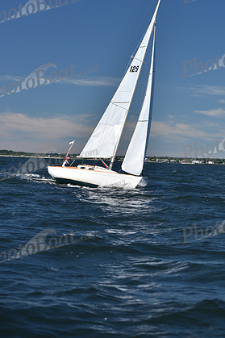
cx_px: 140
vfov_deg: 21.0
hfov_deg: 14.1
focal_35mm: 97
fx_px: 910
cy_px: 111
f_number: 4
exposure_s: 1/1000
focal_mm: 70
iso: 200
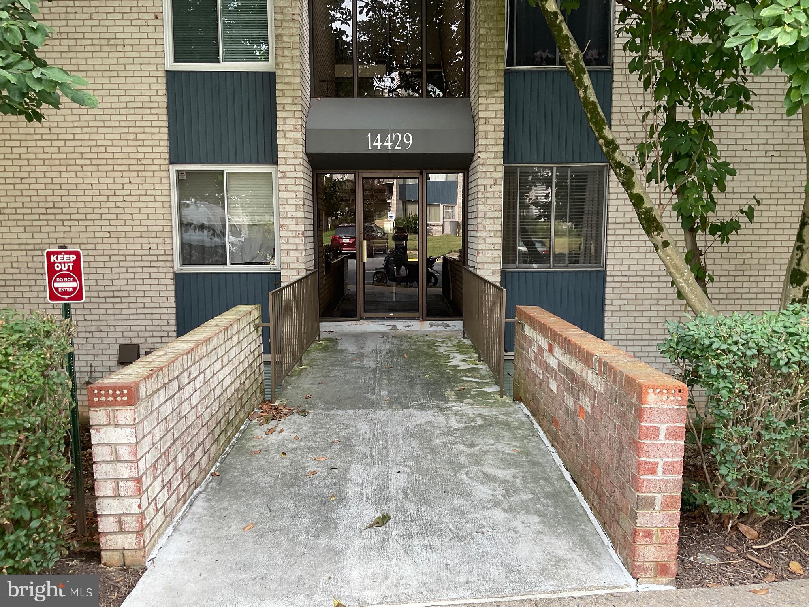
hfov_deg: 61.7
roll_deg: -0.9
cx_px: 404
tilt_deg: -7.5
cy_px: 304
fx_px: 678
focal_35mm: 29
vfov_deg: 48.2
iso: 16
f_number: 1.8
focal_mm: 3
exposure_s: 1/122
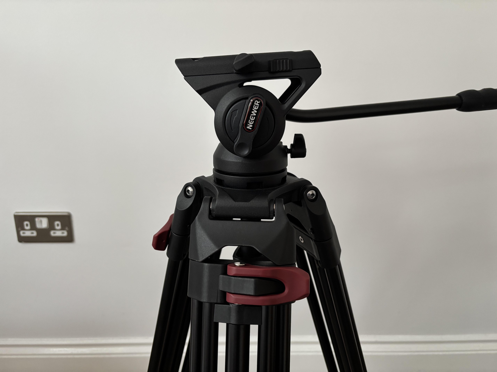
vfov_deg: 53.1
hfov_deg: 67.3
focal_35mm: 26
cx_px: 248
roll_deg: +0.3
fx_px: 373
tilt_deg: -14.3
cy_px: 186
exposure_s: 1/60
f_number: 1.6
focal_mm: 5.96
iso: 320
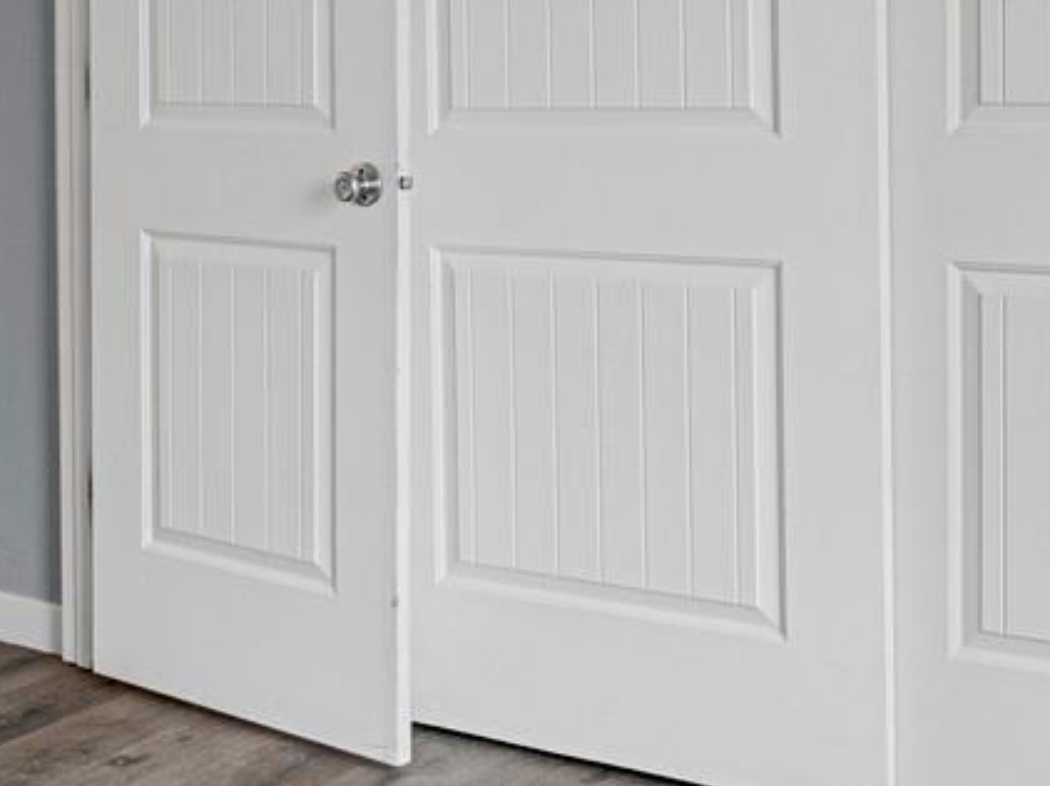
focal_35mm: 62
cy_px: 82
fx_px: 1880
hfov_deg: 30.8
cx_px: 280
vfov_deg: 23.0
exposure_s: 1
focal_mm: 17
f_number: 8
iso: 250
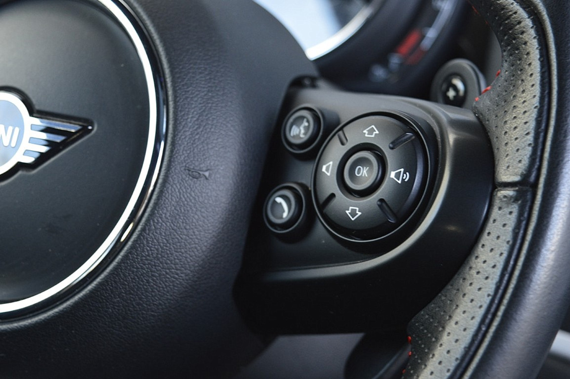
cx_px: 285
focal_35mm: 69
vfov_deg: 19.7
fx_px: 1091
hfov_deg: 29.3
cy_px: 190
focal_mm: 46
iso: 800
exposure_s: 1/30
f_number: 5
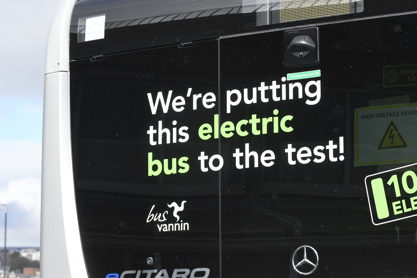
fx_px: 1216
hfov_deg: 19.5
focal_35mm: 105
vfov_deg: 13.0
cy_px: 139
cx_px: 208
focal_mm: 70
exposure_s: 1/1000
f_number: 16
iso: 1000
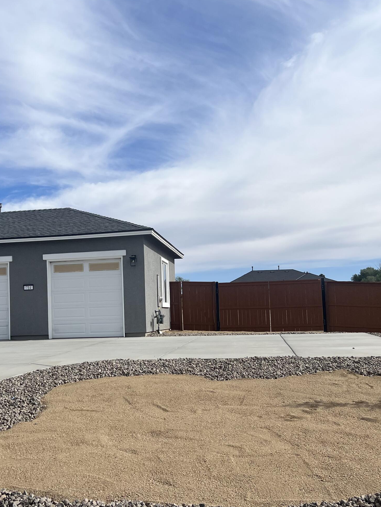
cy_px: 285
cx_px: 117
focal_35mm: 40
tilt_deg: +4.0
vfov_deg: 46.7
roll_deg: +1.9
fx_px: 587
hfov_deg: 35.5
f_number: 1.5
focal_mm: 5.7
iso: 50
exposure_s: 1/6993
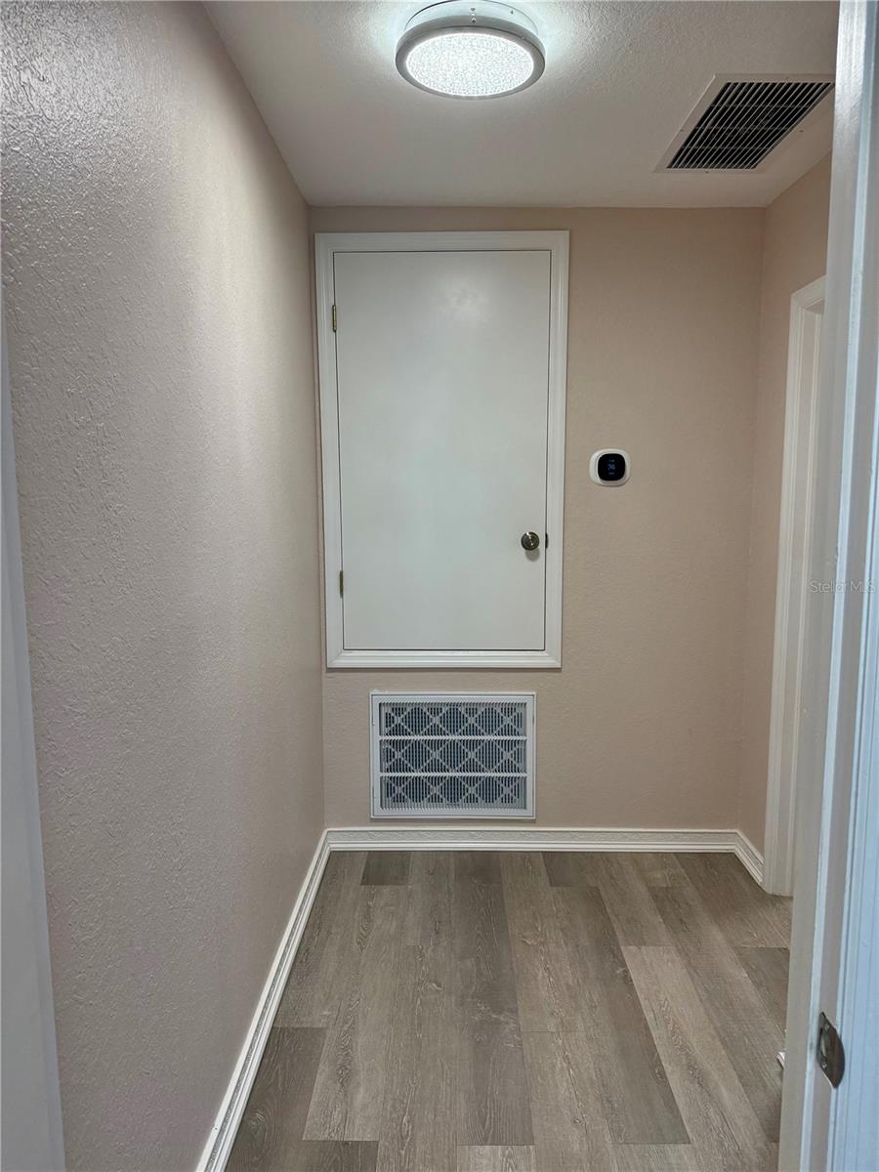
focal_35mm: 24
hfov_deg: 56.8
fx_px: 813
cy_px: 586
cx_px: 440
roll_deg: +0.5
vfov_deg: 71.6
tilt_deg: -7.6
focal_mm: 6.76
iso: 200
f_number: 1.78
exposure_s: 1/230
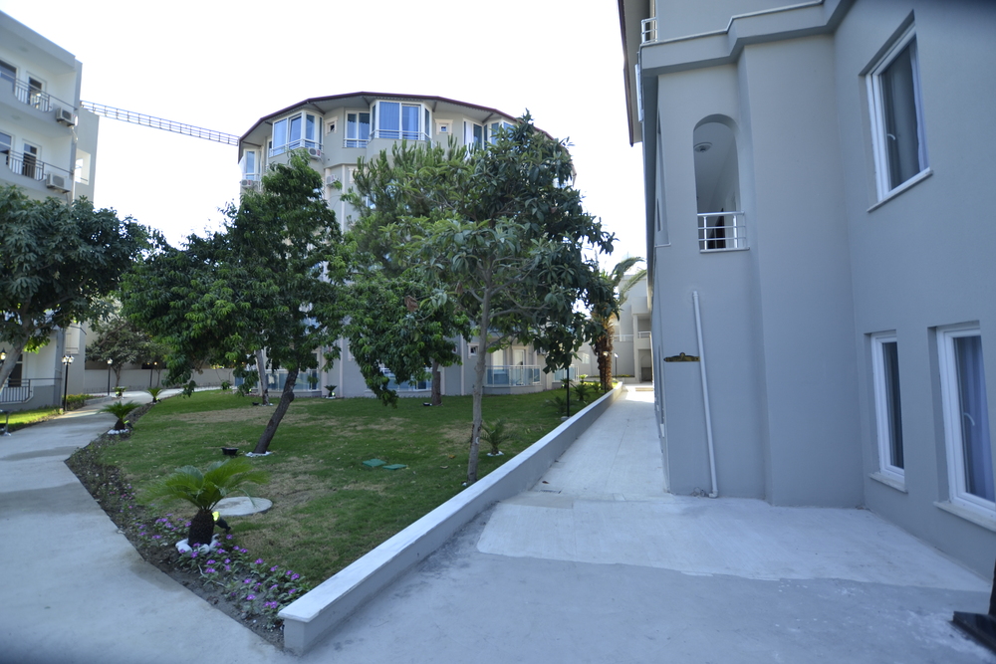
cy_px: 332
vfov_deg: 77.3
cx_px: 498
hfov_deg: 100.4
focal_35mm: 15
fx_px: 415
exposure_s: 1/200
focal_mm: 10
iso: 100
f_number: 3.5
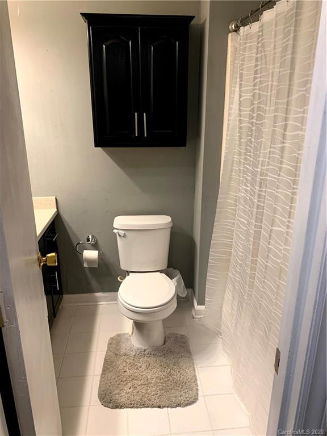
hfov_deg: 53.1
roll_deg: +1.3
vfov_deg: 67.3
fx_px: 327
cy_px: 218
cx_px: 164
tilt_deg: -16.7
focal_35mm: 26
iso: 125
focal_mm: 4.25
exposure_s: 1/60
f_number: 1.8
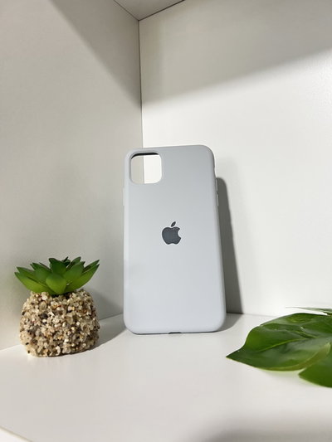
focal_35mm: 26
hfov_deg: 53.1
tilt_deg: +1.9
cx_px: 166
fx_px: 332
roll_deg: +3.6
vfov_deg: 67.3
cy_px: 221
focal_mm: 5.7
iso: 200
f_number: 1.5
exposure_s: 1/60
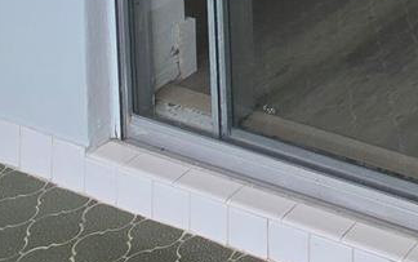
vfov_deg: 13.8
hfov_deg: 22.2
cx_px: 697
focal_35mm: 68
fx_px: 775
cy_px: -360
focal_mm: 2.2
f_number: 2.2
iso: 50
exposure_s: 1/240
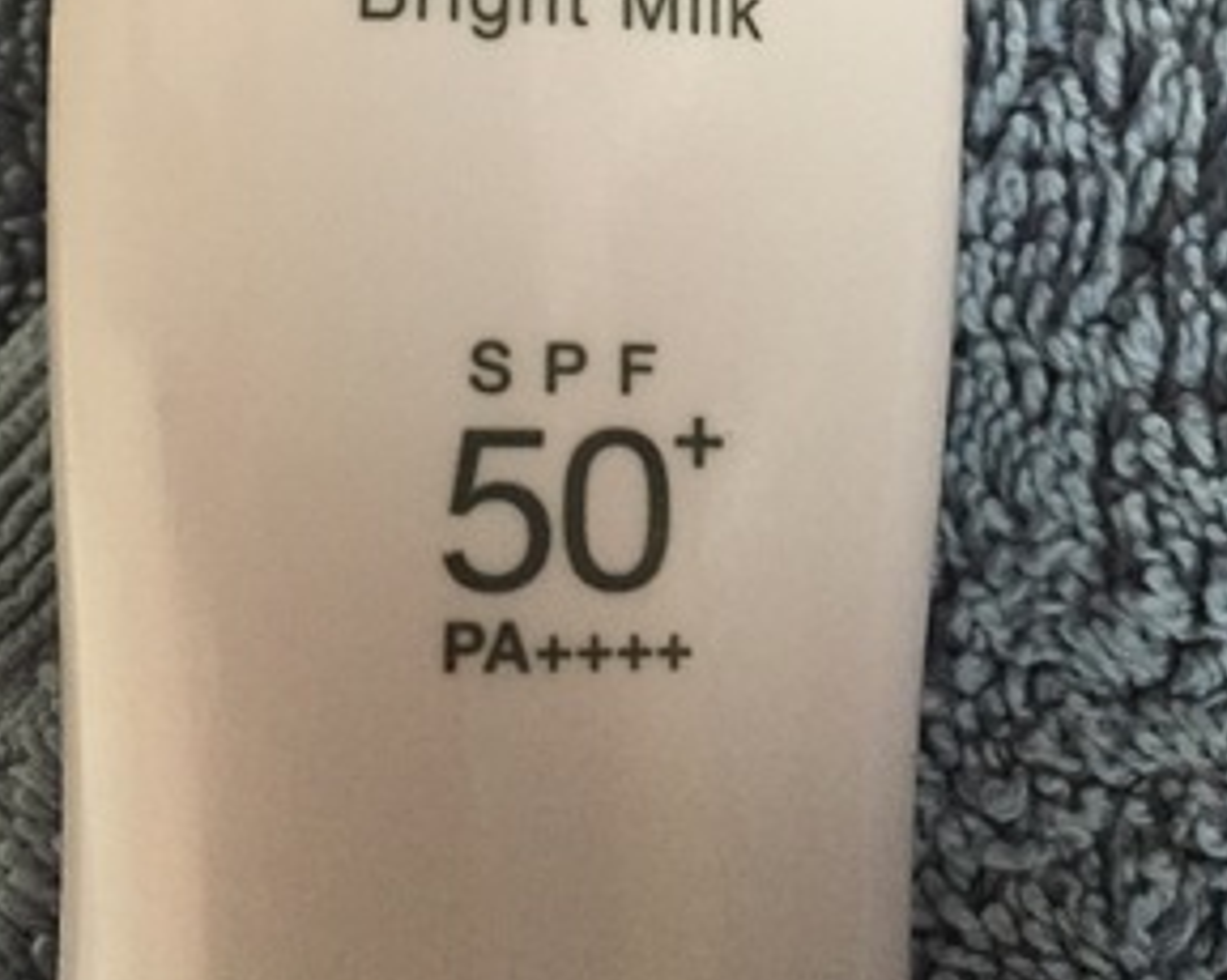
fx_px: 2141
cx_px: 656
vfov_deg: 24.3
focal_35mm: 59
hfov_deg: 32.0
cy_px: -60
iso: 250
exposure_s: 1/25
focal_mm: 4.15
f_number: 2.2
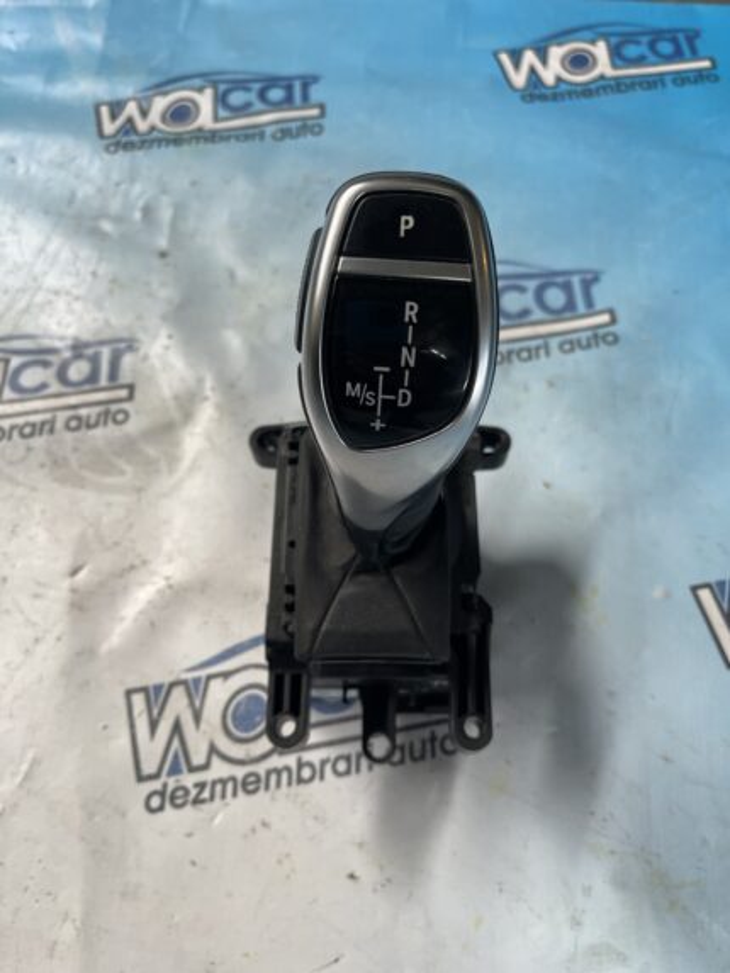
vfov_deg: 67.3
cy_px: 486
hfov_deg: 53.1
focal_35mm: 26
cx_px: 365
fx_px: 731
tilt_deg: -64.4
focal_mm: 5.1
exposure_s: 1/111
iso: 125
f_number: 1.6
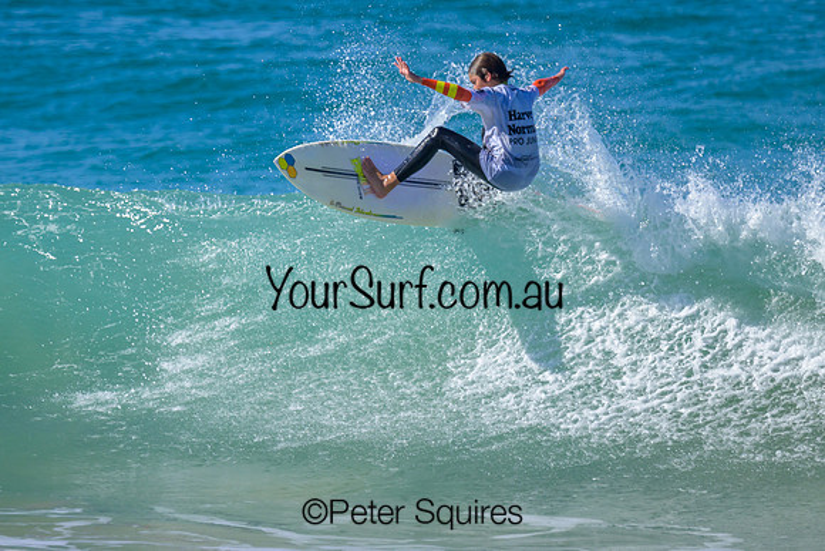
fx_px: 25177
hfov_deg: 1.9
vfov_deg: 1.3
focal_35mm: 1098
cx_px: 412
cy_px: 185
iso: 360
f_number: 6.3
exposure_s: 1/2000
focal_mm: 800
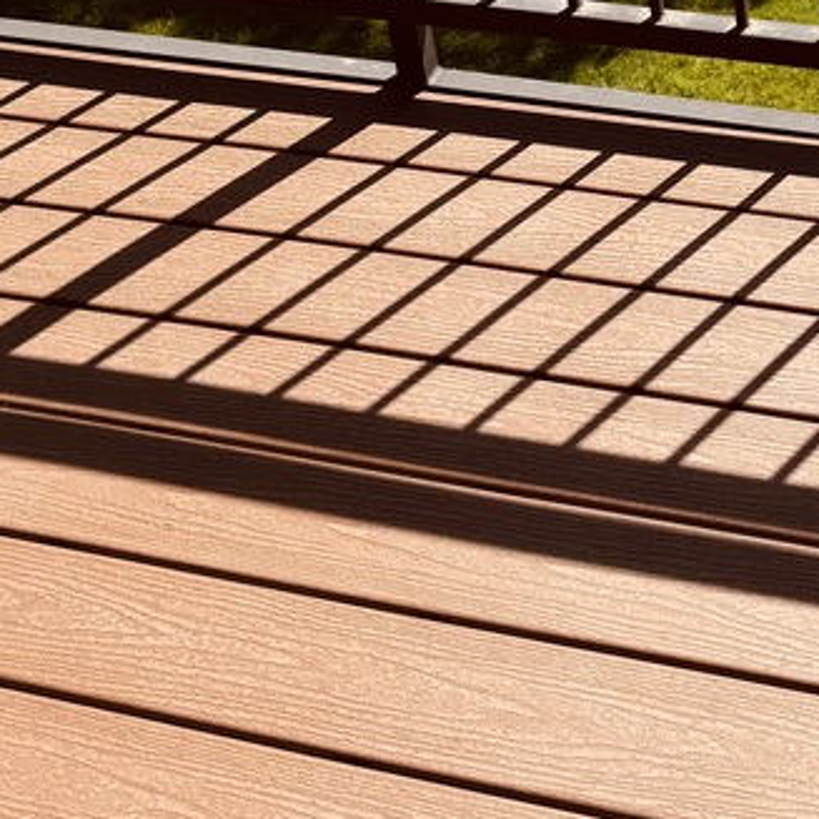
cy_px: 35
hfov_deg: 23.5
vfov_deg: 23.8
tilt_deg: -32.1
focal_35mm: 70
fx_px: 1874
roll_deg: +3.6
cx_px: 849
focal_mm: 6.76
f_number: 1.78
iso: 80
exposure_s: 1/2710
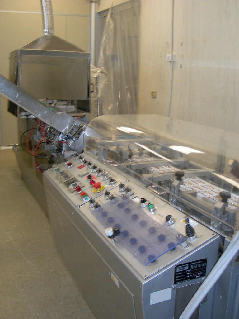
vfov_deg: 45.8
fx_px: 377
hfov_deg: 35.1
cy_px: 160
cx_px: 120
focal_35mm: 41
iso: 50
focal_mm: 8.5
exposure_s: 1/30
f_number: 2.9
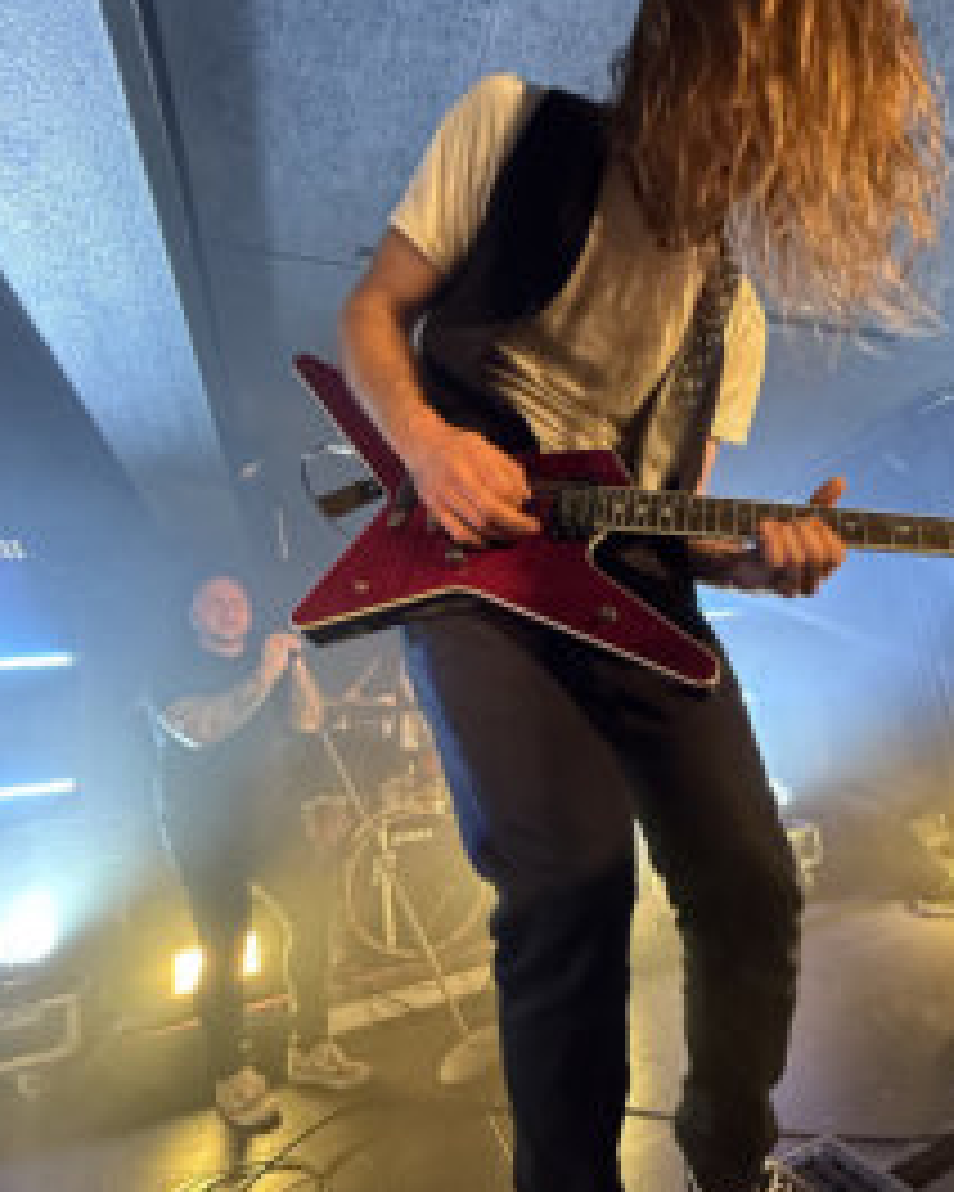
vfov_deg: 83.2
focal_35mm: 19
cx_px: 598
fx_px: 671
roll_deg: +7.4
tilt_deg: +8.7
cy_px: 634
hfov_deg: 69.7
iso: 640
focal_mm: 2.22
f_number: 2.2
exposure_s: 1/60
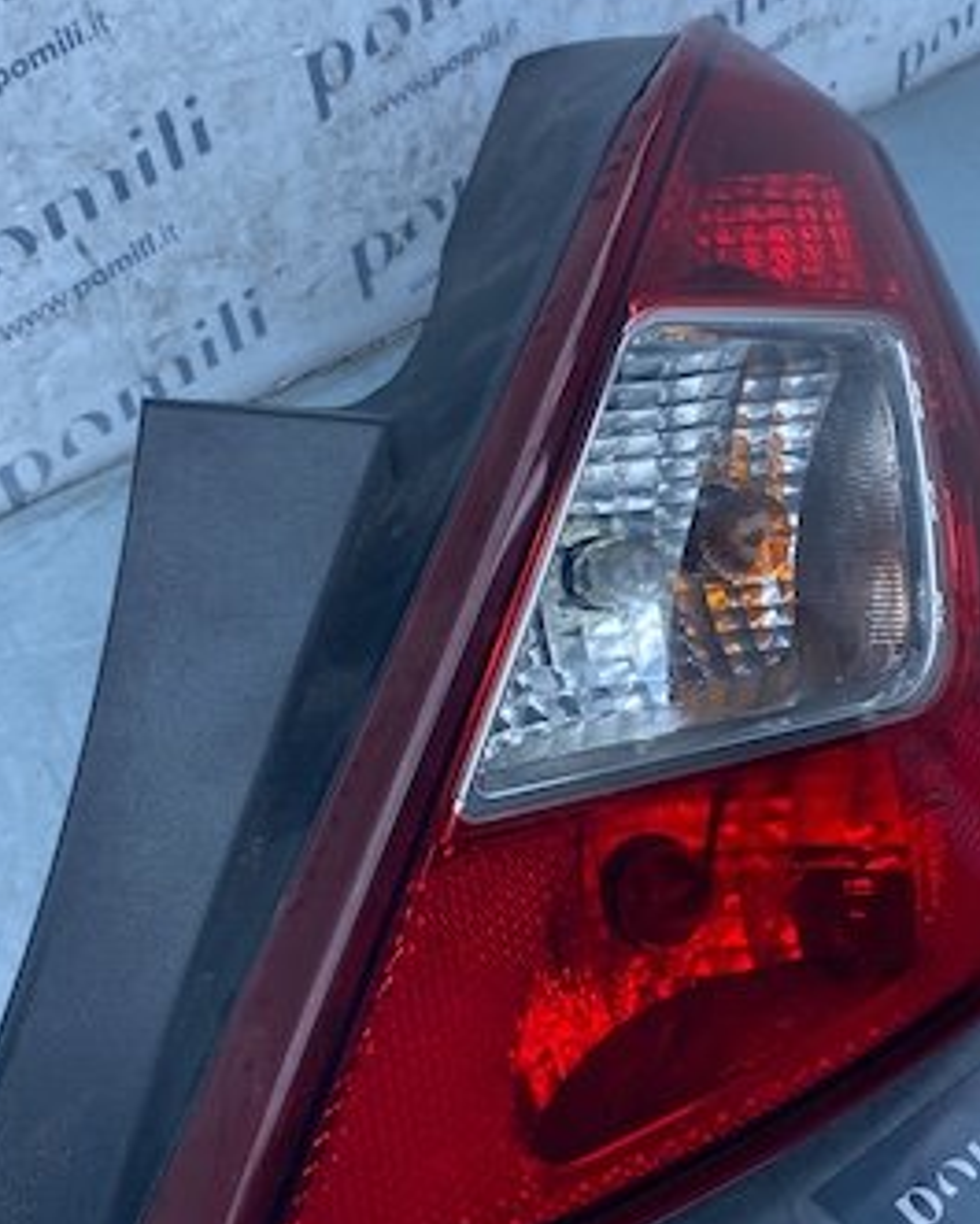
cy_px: 643
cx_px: 570
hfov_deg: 30.8
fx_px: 1776
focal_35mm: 49
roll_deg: -5.2
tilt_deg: -44.9
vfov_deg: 38.0
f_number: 1.8
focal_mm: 4.25
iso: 32
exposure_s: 1/681
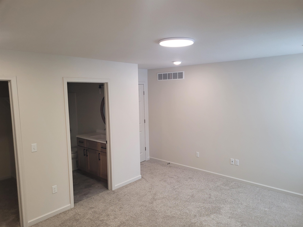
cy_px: 114
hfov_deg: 67.3
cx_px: 152
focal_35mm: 26
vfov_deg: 53.1
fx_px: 228
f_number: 1.8
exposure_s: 1/120
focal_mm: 5.4
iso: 160
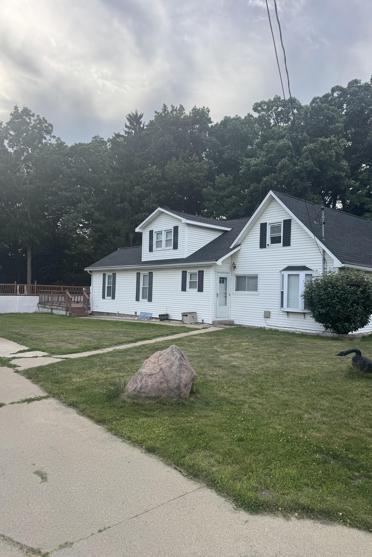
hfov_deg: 51.3
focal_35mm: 25
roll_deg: -2.1
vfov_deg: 71.5
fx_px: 387
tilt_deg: +2.0
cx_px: 194
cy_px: 278
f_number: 1.78
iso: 80
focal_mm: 6.76
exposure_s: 1/1869
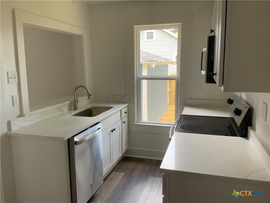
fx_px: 226
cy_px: 102
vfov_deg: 48.2
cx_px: 135
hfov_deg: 61.7
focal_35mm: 29
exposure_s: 1/106
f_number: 1.8
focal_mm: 3
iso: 64
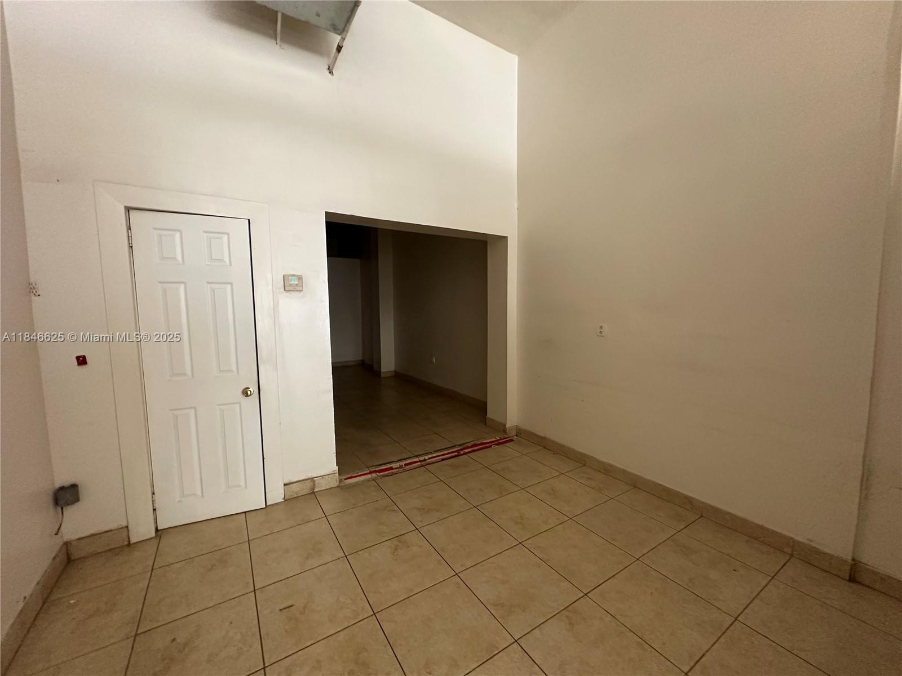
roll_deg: +0.1
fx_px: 365
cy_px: 338
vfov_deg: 85.7
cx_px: 451
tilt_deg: -4.2
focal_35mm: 14
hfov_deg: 102.1
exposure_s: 1/60
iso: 400
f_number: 2.2
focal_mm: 2.22
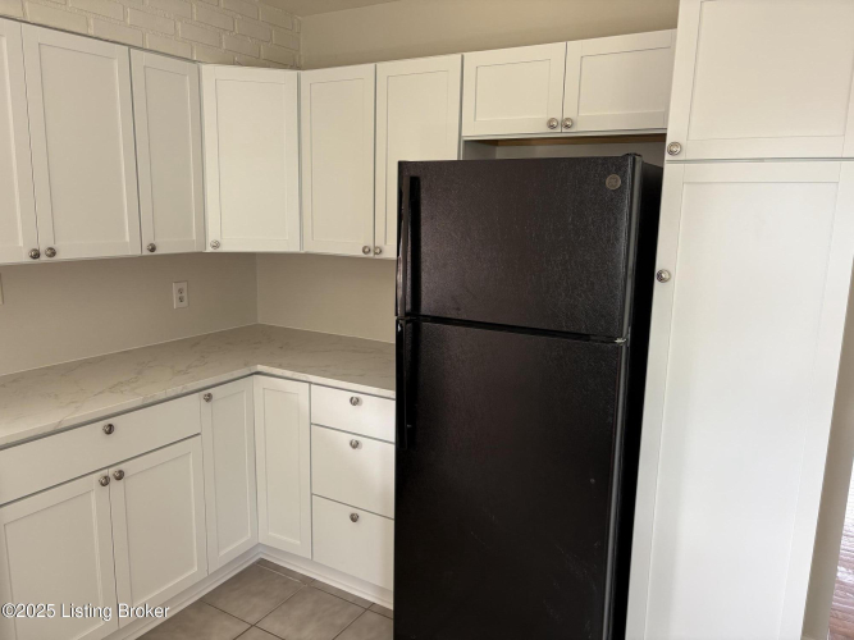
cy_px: 320
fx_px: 641
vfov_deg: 53.0
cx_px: 427
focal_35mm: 26
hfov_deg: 67.3
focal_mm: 5.96
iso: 100
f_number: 1.6
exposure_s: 1/121
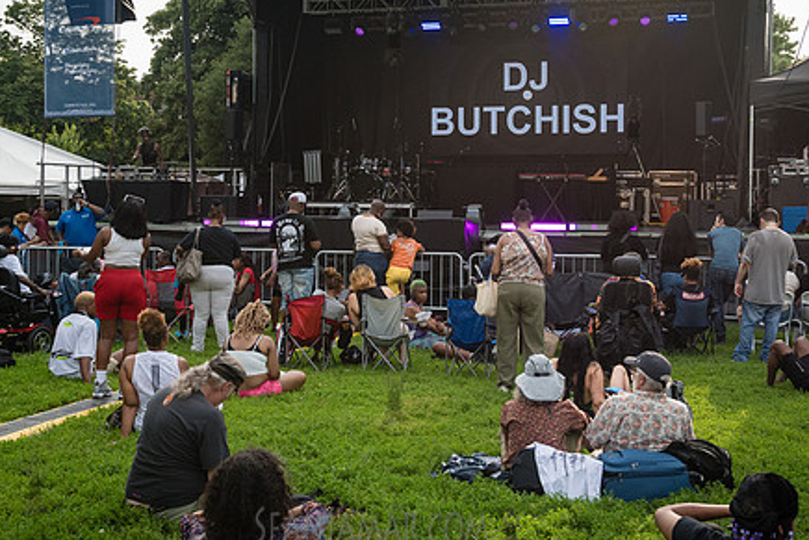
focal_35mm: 51
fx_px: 1146
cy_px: 212
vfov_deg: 26.4
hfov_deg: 38.9
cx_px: 393
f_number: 4.5
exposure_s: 1/2000
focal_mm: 38
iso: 1000
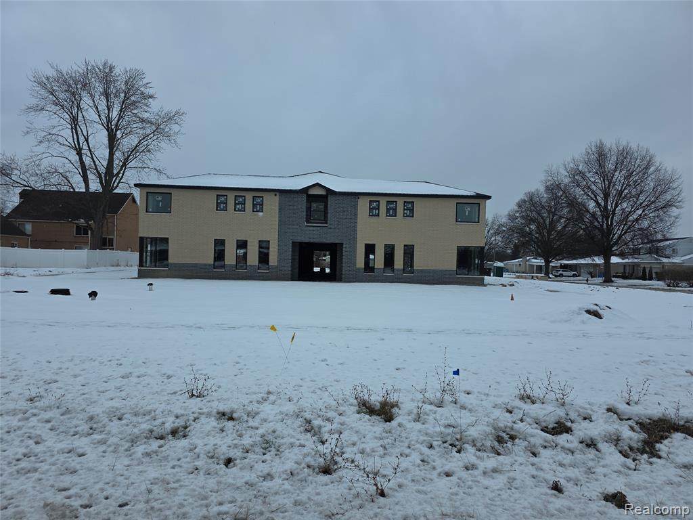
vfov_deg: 58.9
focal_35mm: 23
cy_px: 260
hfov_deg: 73.9
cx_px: 346
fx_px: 460
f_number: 1.7
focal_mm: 6.3
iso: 12
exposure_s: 1/435
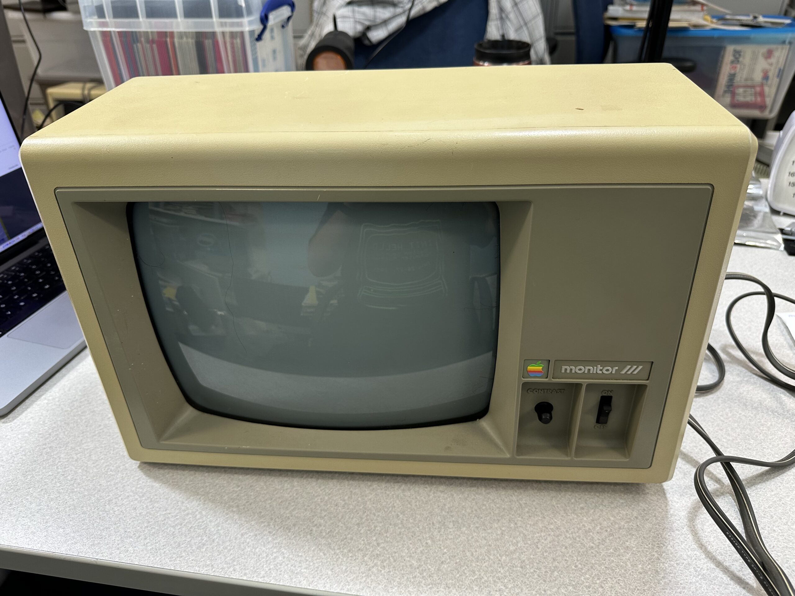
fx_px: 551
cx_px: 398
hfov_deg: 71.6
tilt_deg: -33.0
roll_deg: +2.1
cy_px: 298
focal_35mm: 24
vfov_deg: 56.8
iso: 160
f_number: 1.78
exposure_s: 1/120
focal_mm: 6.86
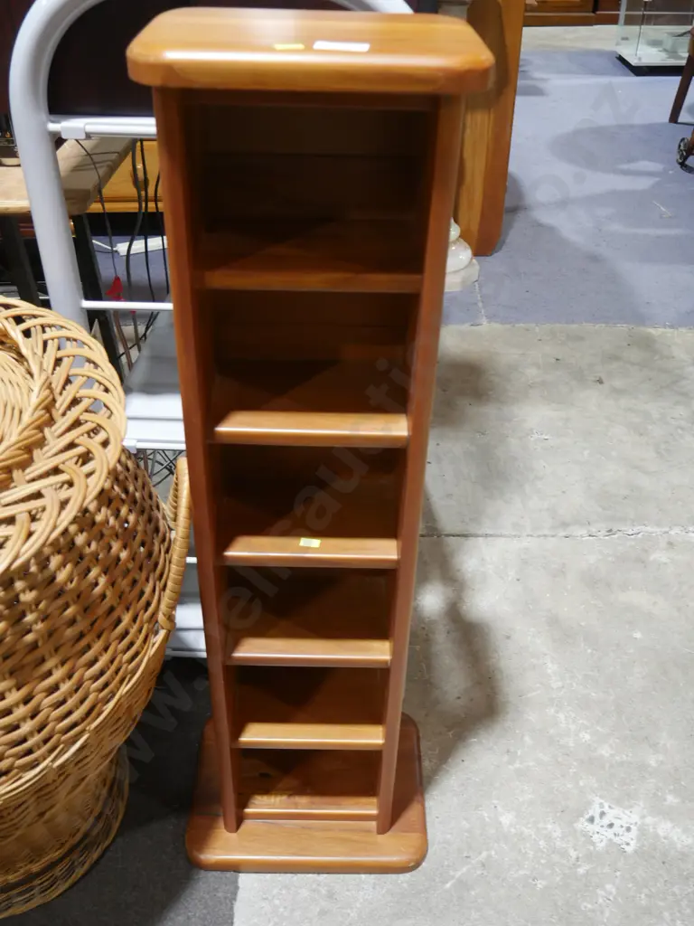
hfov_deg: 44.2
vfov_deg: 56.8
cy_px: 463
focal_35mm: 32
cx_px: 347
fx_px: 855
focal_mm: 16
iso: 500
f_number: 3.6
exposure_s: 1/60
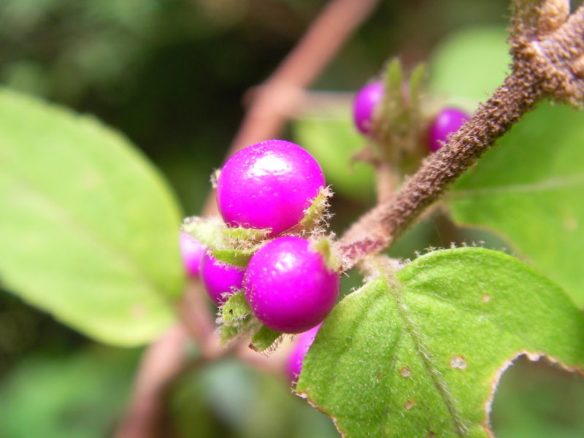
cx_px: 292
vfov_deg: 35.1
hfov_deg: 45.8
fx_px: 692
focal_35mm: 41
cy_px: 219
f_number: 3.5
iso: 50
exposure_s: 1/20.8
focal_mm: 6.3
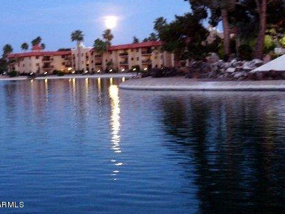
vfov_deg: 17.4
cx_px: 132
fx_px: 700
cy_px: 95
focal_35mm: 85
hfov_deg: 23.0
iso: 800
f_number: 3.4
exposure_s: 1/8
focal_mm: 13.3
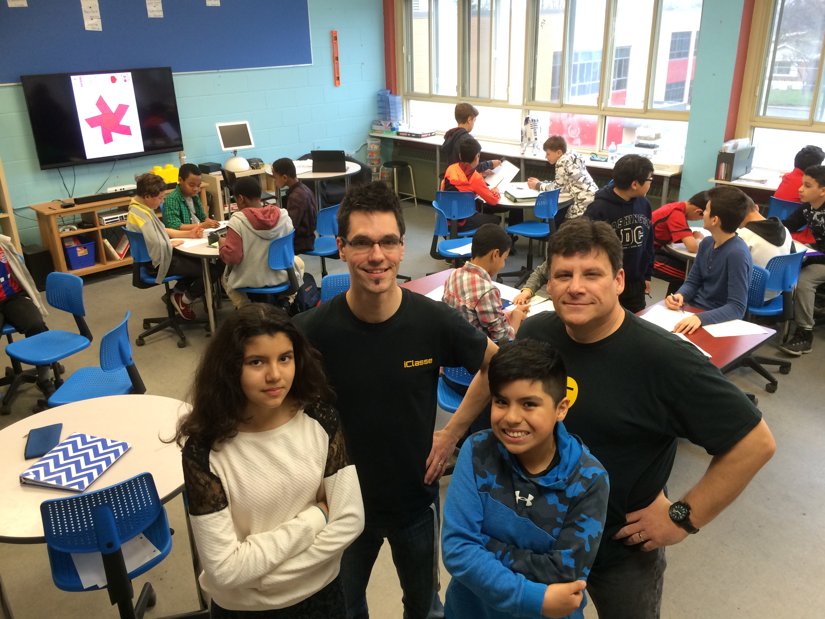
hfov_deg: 61.7
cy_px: 310
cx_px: 412
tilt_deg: -22.7
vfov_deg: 48.2
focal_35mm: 29
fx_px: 691
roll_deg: +0.8
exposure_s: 1/30
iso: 100
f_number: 2.2
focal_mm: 4.15
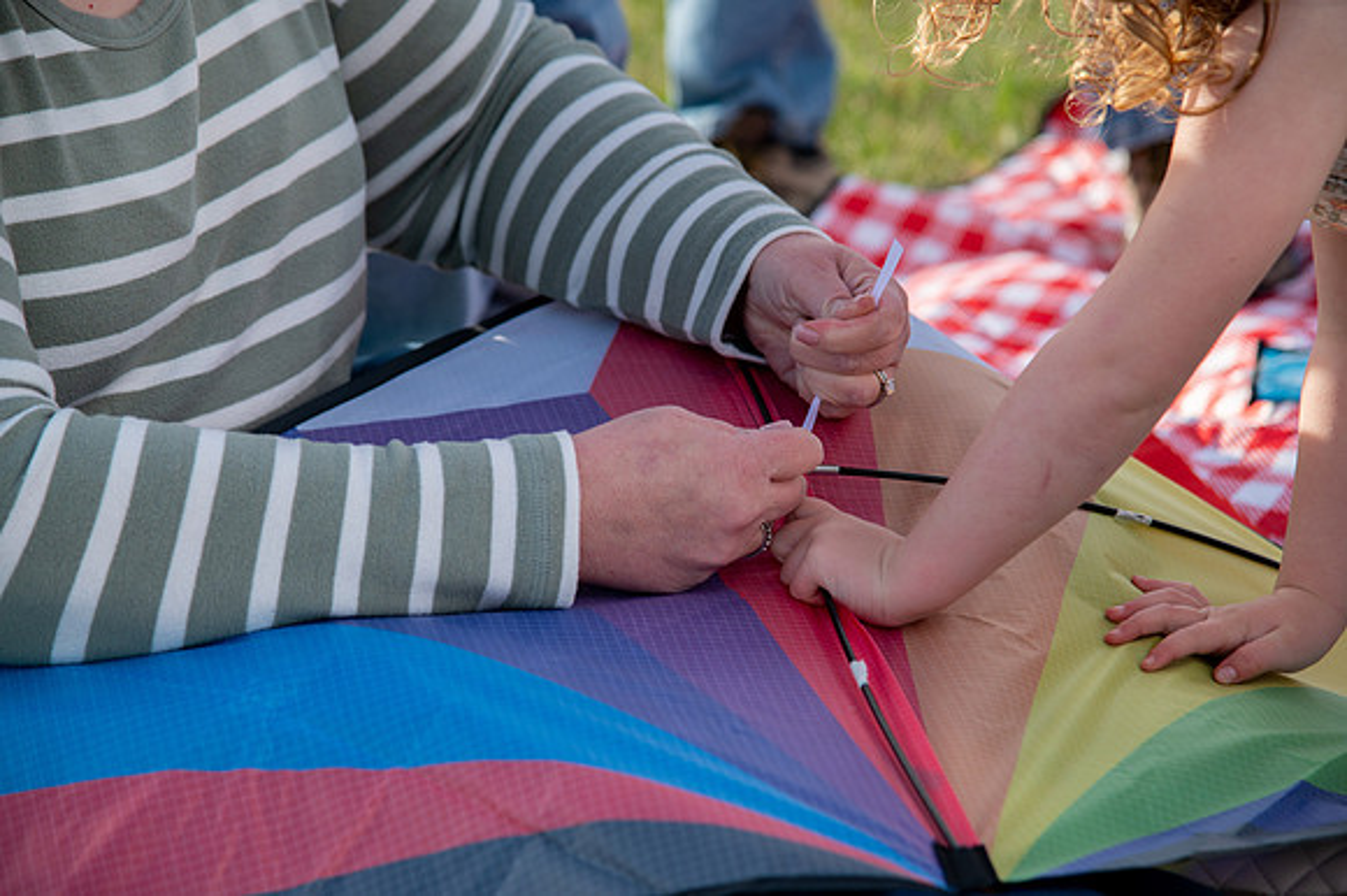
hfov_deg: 17.1
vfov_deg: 11.4
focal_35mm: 120
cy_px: 448
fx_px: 4487
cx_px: 674
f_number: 5
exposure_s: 1/1000
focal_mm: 120
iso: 200
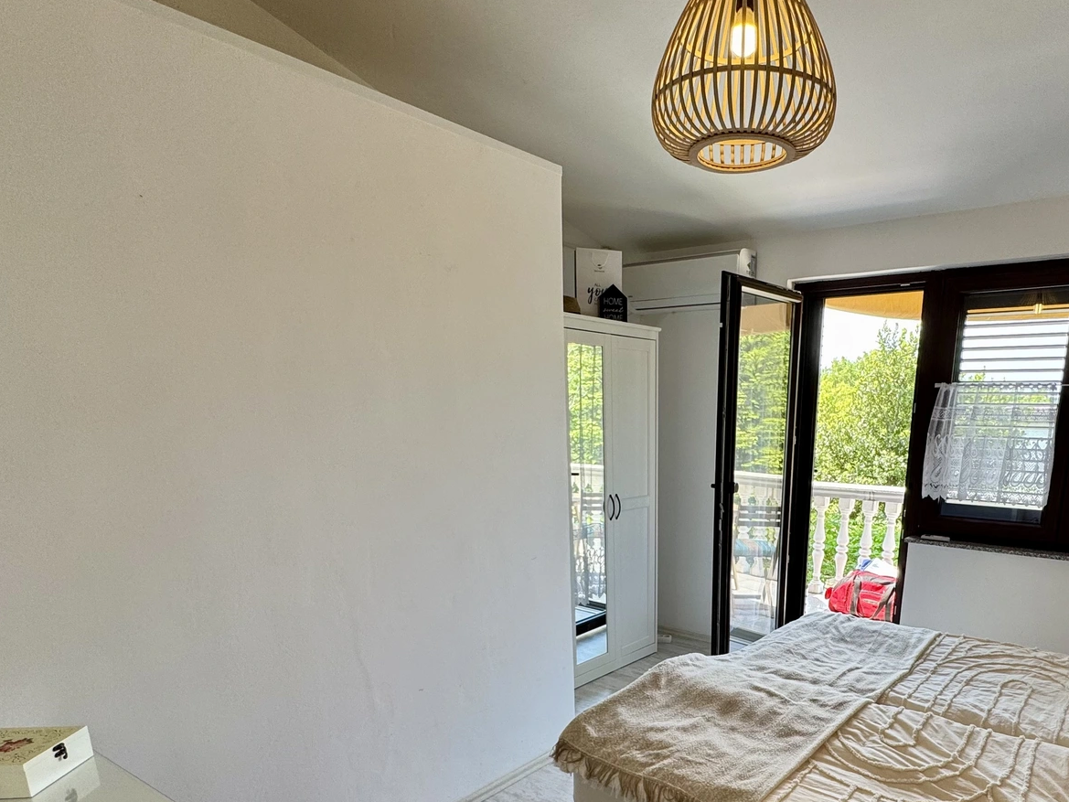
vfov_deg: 56.1
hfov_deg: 72.5
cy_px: 597
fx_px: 710
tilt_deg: -14.4
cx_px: 678
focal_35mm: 23
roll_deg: +0.0
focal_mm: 2.22
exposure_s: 1/100
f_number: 2.2
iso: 50
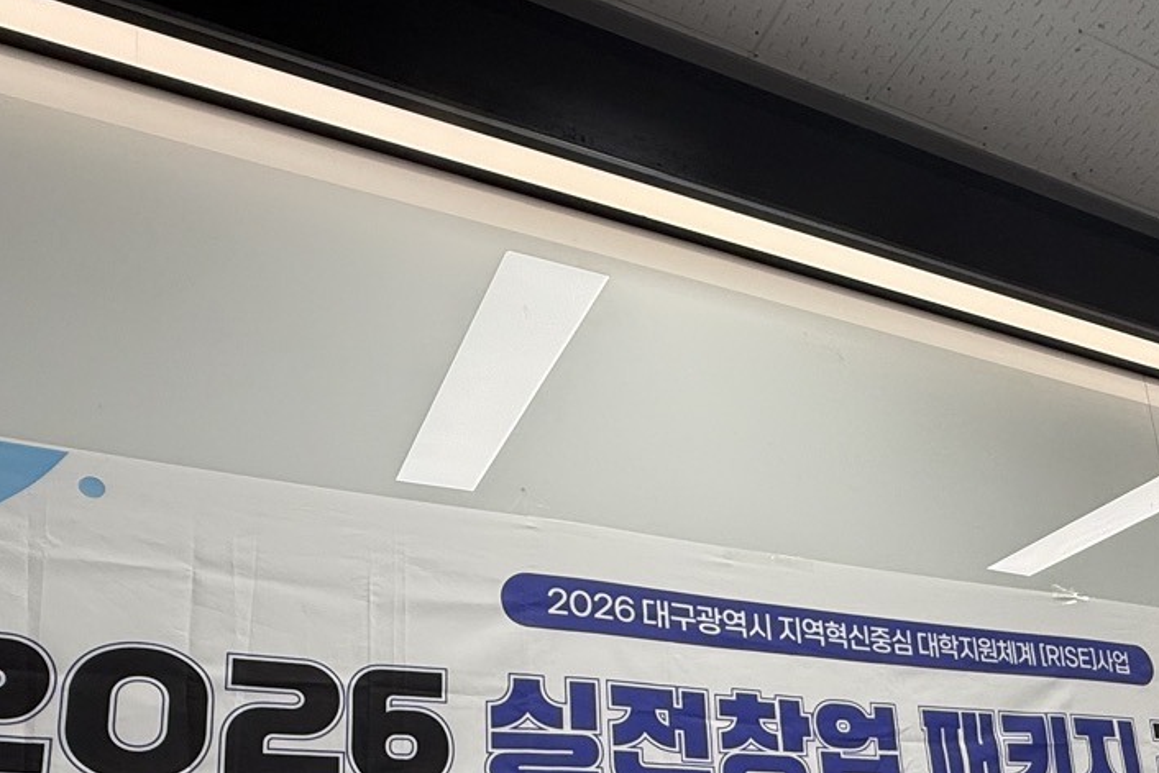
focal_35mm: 33
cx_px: 681
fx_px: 1063
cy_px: 734
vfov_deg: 36.8
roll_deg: +6.1
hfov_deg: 56.9
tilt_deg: +14.5
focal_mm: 2.22
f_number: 2.2
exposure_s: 1/120
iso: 100
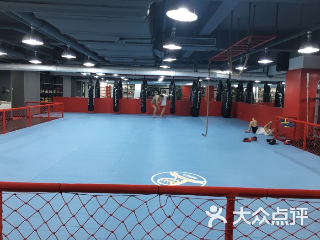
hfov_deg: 61.7
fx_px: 268
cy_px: 120
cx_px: 160
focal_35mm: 29
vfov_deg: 48.2
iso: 50
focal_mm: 4.15
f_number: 2.2
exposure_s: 1/17
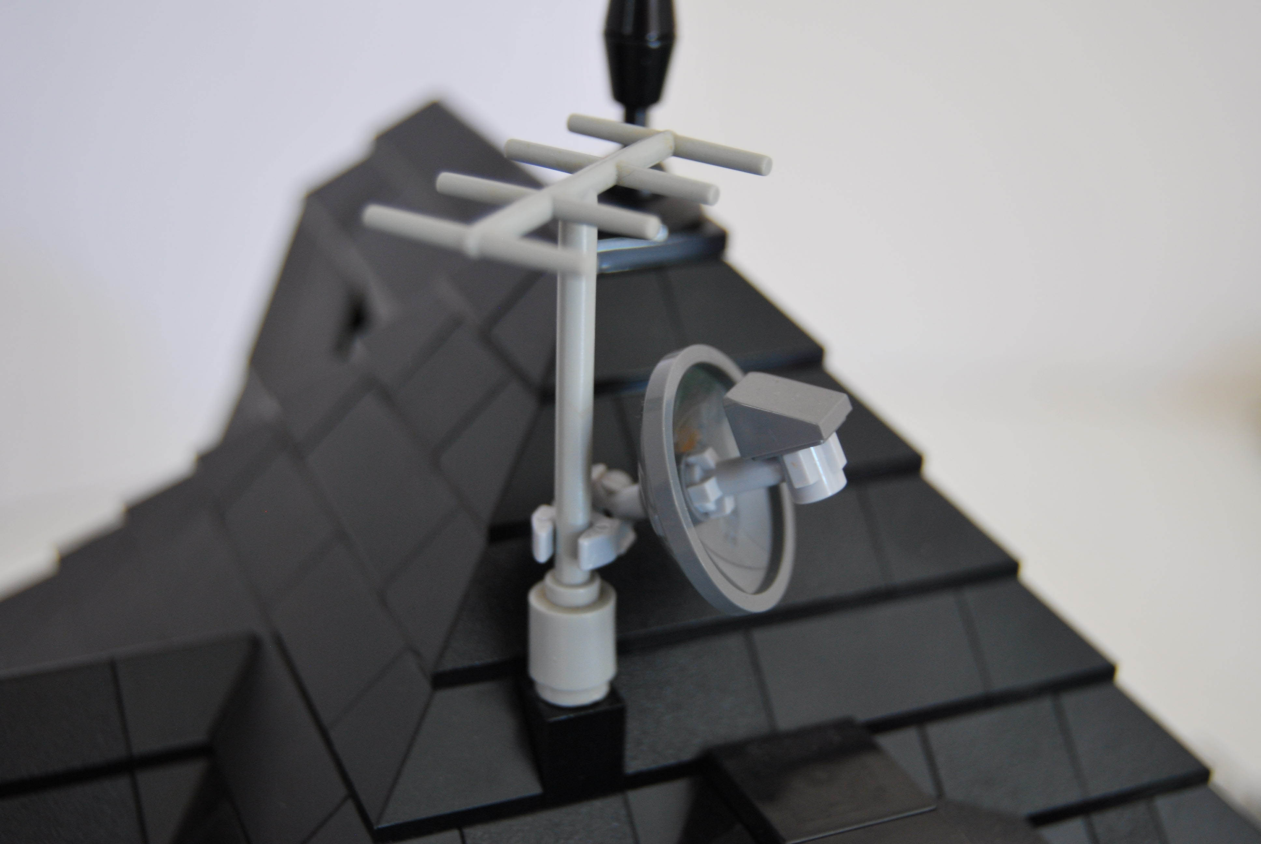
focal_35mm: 57
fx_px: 1999
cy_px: 422
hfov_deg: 35.0
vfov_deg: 23.8
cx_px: 630
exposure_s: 1/40
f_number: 5
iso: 400
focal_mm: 38
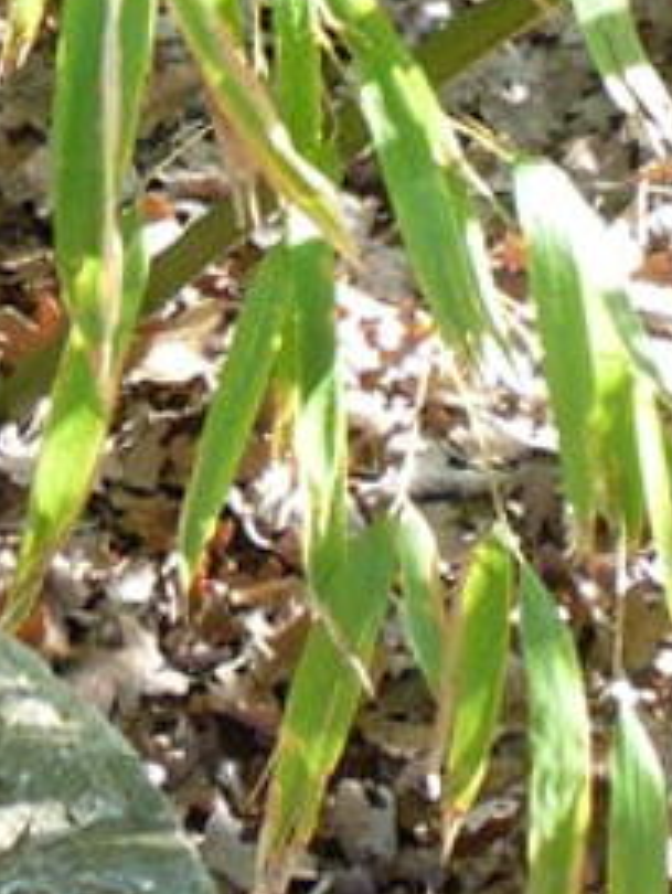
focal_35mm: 148
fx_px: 3825
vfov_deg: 12.4
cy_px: -621
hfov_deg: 9.5
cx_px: -553
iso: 100
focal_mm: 5.2
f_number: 3.3
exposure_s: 1/40
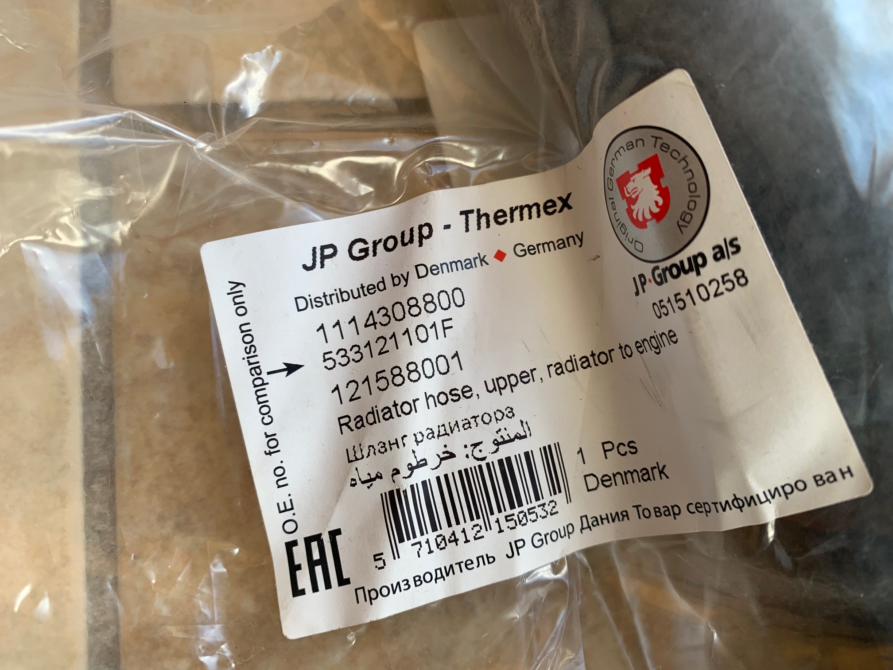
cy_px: 335
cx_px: 446
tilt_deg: -75.3
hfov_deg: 67.3
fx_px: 671
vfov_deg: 53.1
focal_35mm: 26
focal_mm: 4.25
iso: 25
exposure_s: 1/133
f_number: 1.8
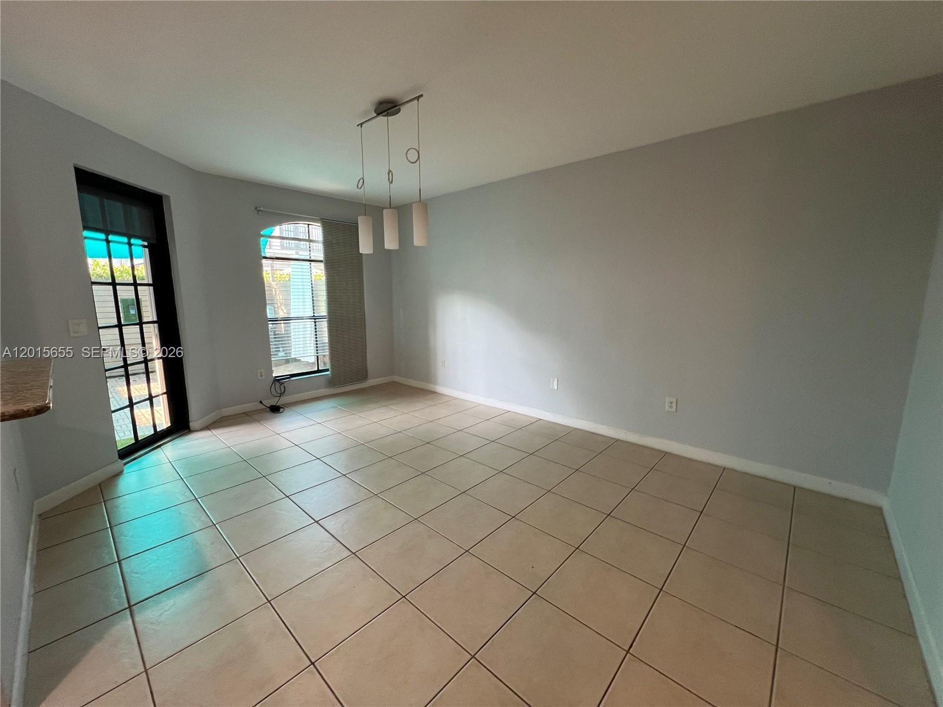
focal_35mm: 13
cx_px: 472
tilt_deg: -9.3
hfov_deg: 106.2
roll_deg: -0.5
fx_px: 354
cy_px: 354
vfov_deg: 89.9
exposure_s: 1/120
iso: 250
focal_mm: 1.57
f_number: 1.8
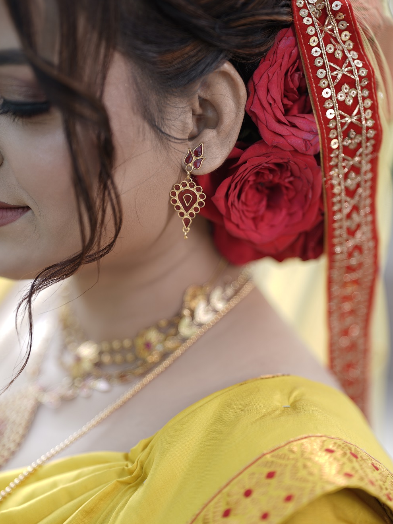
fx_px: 1407
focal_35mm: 93
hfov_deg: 15.9
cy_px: 270
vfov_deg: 21.1
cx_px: 195
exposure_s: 1/200
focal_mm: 85
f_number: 1.4
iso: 50
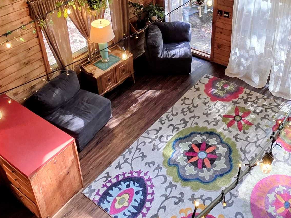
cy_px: 29
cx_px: 168
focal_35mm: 35
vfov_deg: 38.4
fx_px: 294
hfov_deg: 52.4
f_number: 1.9
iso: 200
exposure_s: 1/120
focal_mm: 2.2
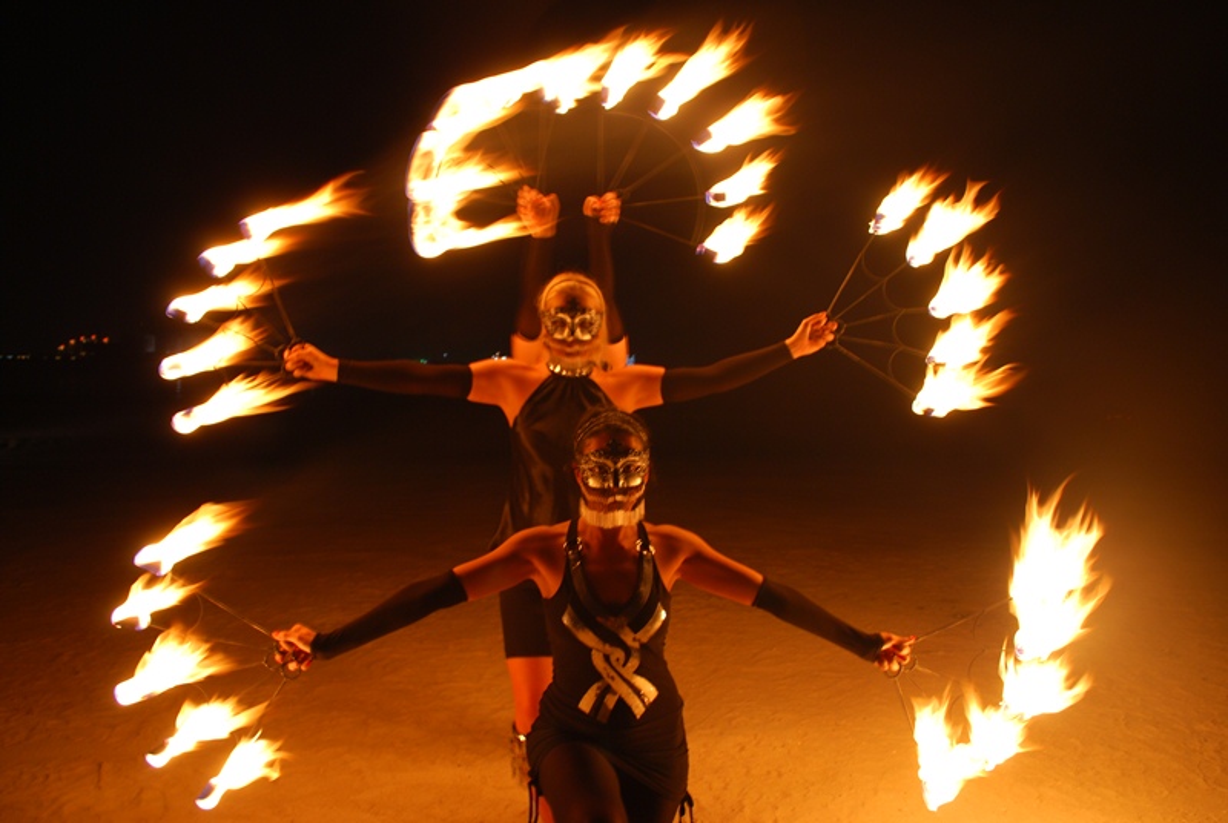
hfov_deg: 67.3
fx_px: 922
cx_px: 614
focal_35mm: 27
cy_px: 412
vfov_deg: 48.1
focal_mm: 18
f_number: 5.6
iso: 100
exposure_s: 1.3
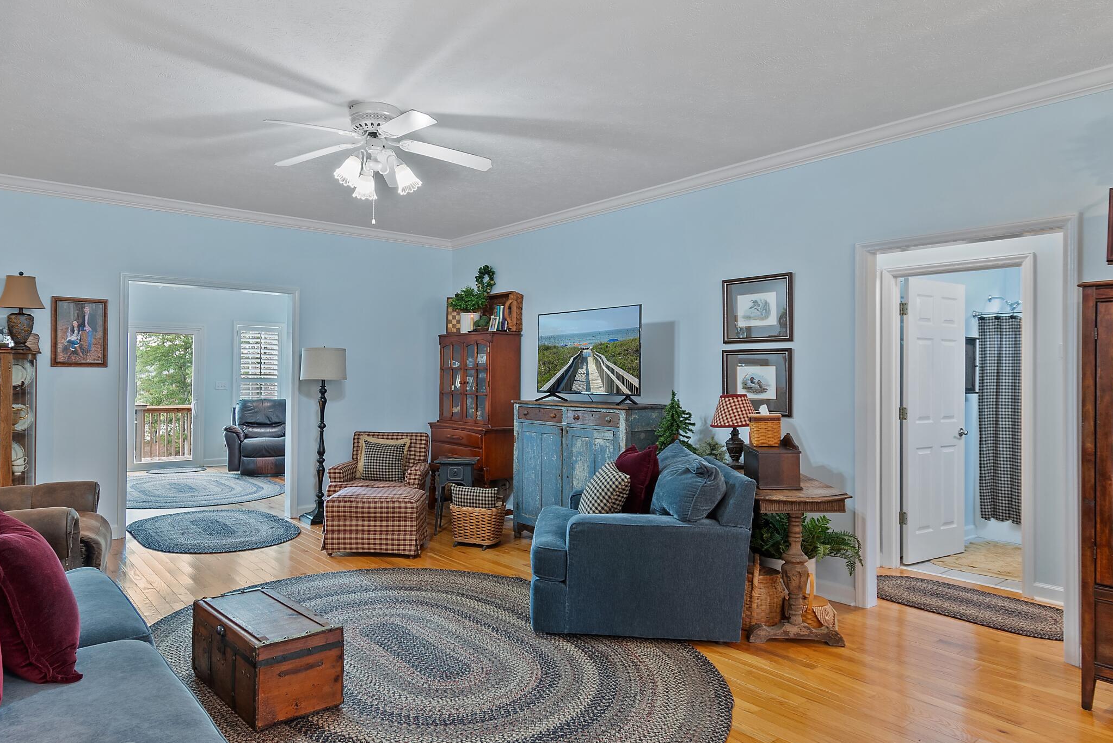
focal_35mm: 22
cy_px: 369
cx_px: 489
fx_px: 680
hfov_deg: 78.2
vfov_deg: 57.2
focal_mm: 10
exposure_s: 1/1.25
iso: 100
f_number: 4.5
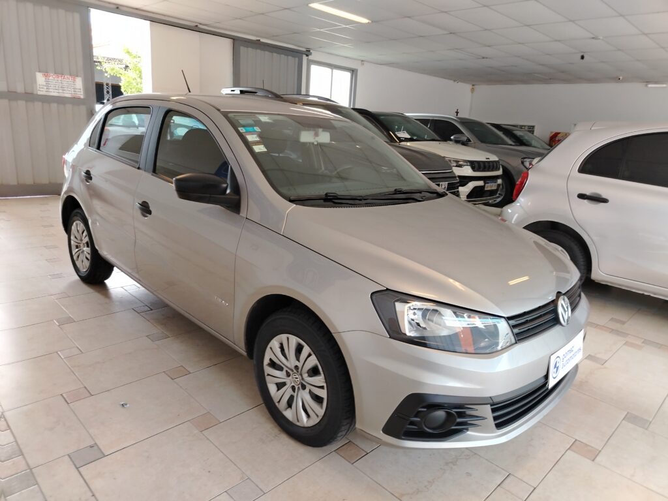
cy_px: 250
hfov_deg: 71.6
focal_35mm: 24
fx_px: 463
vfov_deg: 56.8
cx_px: 334
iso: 259
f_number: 1.75
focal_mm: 5.25
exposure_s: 1/50
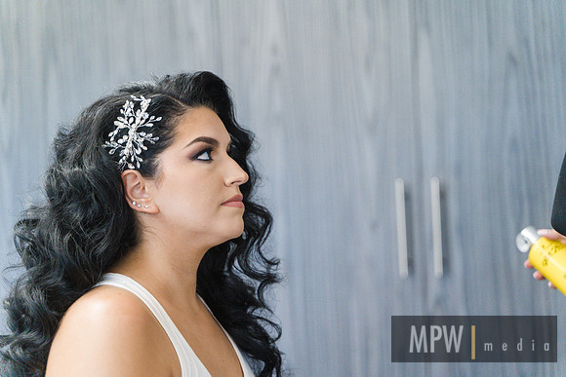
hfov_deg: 27.0
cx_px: 283
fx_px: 1179
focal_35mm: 75
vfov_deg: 18.2
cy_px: 188
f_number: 2.8
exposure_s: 1/125
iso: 2500
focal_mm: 75
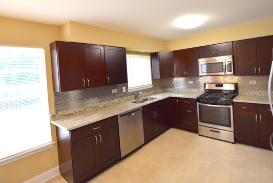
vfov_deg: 66.9
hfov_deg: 89.4
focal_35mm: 18
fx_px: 137
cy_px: 75
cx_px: 156
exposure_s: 1/80
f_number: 4.5
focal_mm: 10
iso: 400
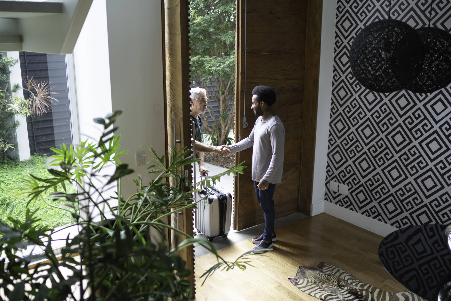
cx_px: 226
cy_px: 150
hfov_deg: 54.4
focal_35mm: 35
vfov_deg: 37.9
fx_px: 439
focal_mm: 35
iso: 100
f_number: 1.6
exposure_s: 1/200
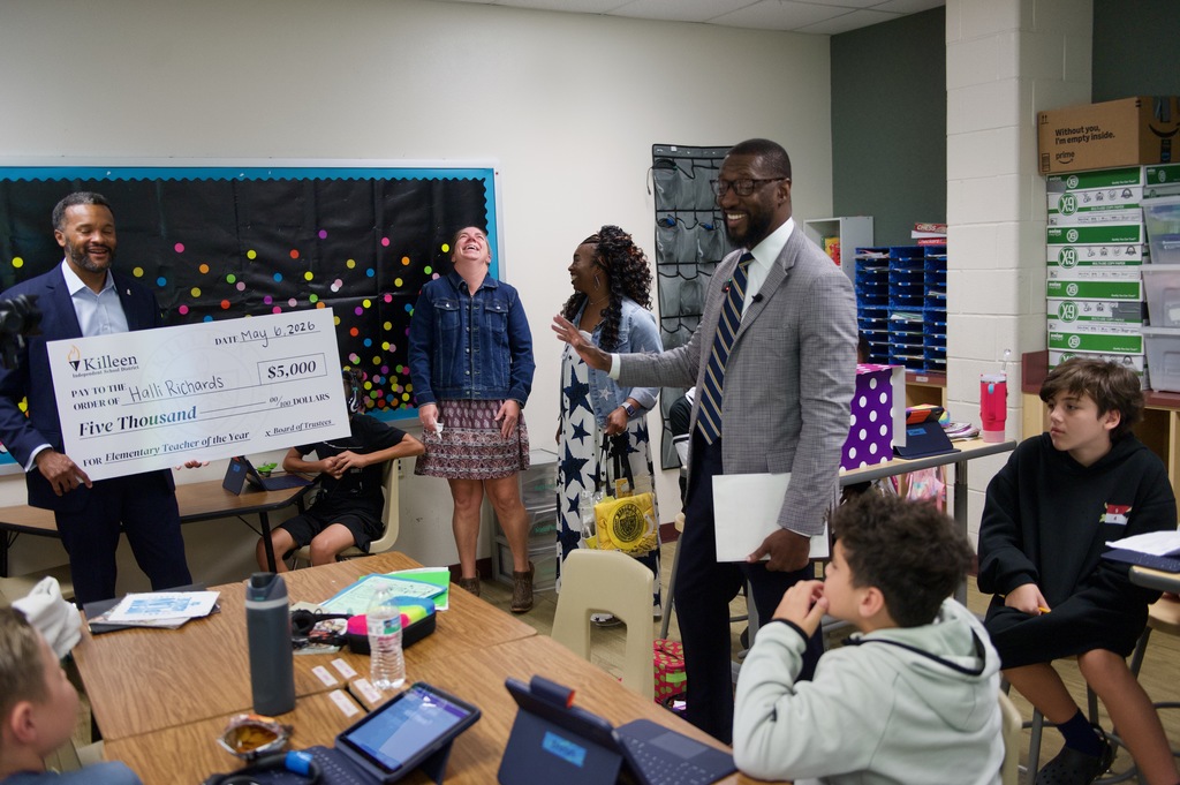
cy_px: 392
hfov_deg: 58.8
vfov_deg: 41.1
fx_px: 1048
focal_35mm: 32
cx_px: 590
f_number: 2.8
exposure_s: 1/320
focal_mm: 32
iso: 2500
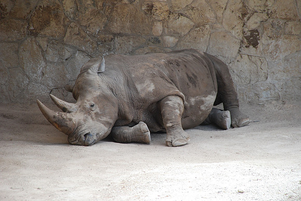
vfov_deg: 4.6
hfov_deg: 6.9
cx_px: 150
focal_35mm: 300
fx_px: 2511
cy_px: 100
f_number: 6.3
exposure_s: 1/320
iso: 400
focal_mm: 200
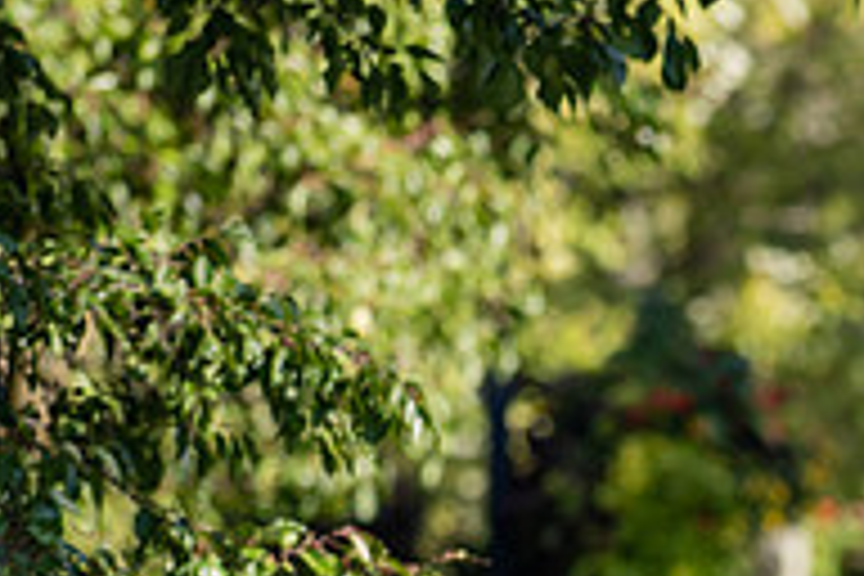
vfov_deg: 1.5
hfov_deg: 2.3
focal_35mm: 906
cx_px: 994
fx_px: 21742
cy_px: 826
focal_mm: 300
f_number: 4
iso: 200
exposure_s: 1/640
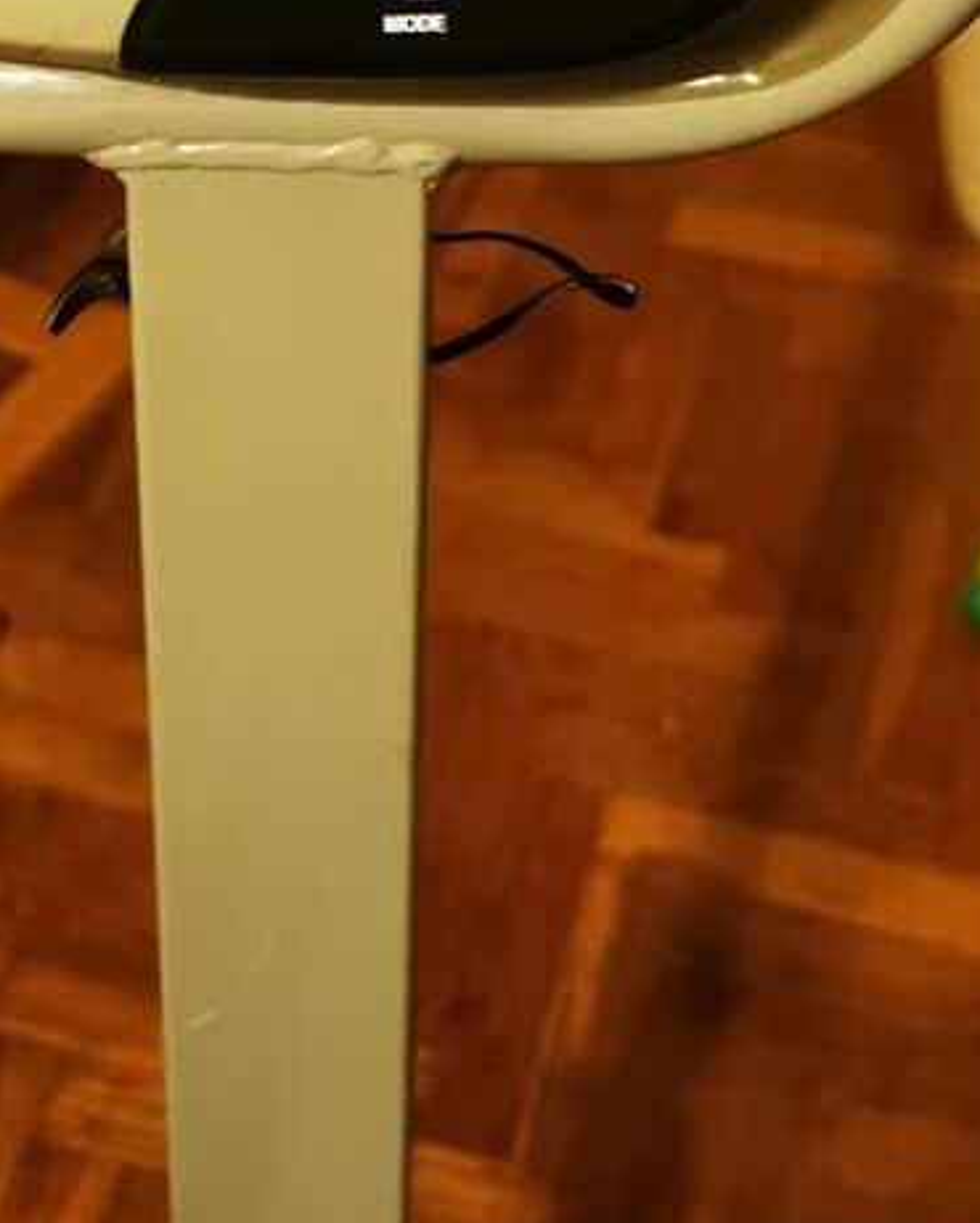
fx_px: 2754
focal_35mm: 76
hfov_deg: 20.2
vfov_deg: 23.5
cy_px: -123
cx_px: 471
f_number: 1.6
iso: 640
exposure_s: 1/20
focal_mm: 5.56
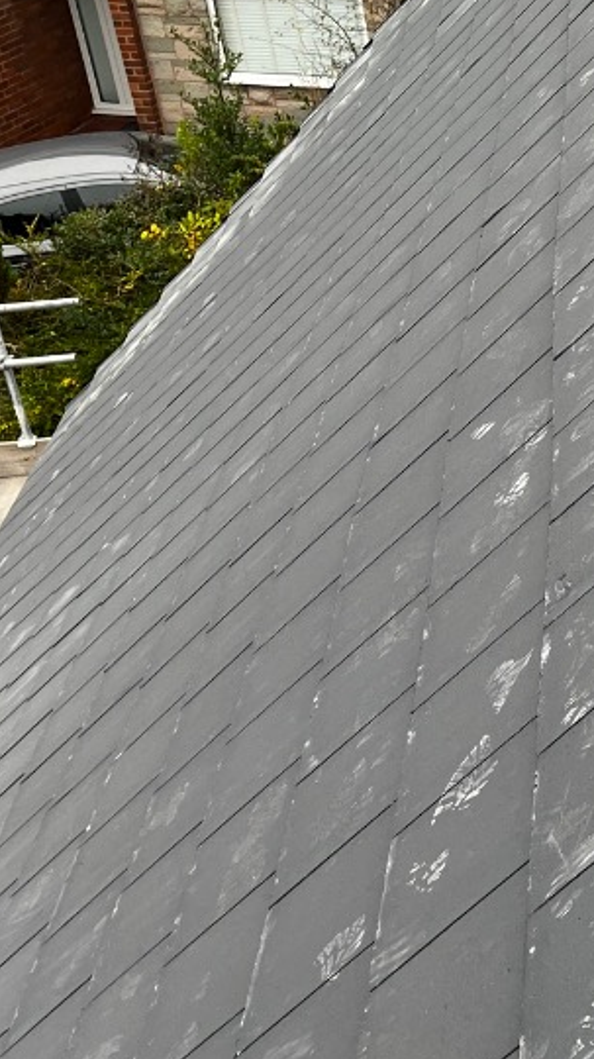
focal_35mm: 63
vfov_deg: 33.2
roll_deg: +2.3
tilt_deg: -26.0
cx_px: 816
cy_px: 426
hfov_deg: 17.6
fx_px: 1767
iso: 40
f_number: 1.6
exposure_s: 1/121
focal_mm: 5.1
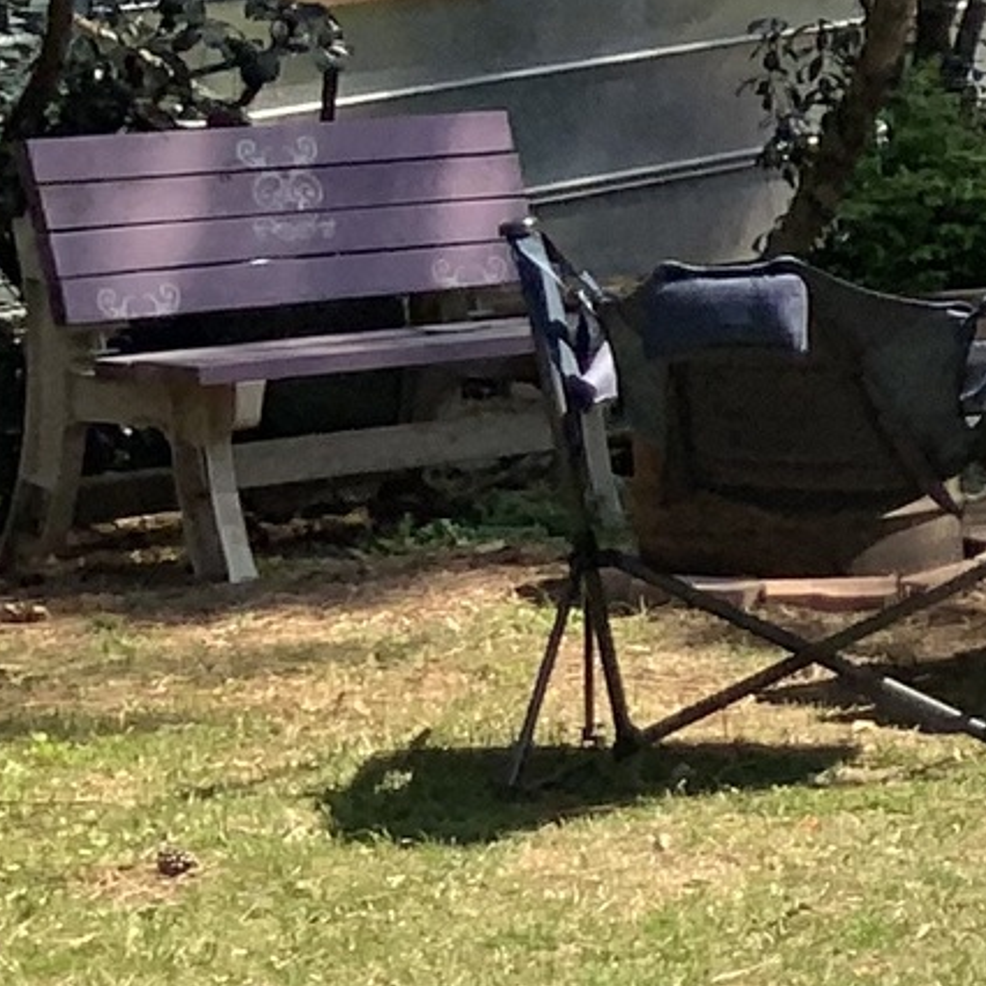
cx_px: 3372
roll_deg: +0.5
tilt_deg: -7.5
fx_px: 5962
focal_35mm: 185
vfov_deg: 9.4
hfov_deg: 7.7
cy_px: 134
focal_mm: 3
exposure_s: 1/869
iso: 16
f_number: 1.8
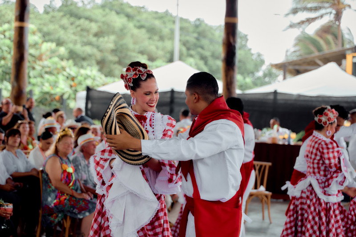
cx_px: 178
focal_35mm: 90
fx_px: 889
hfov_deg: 22.6
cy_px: 118
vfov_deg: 15.2
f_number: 4
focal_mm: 90
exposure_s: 1/500
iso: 800
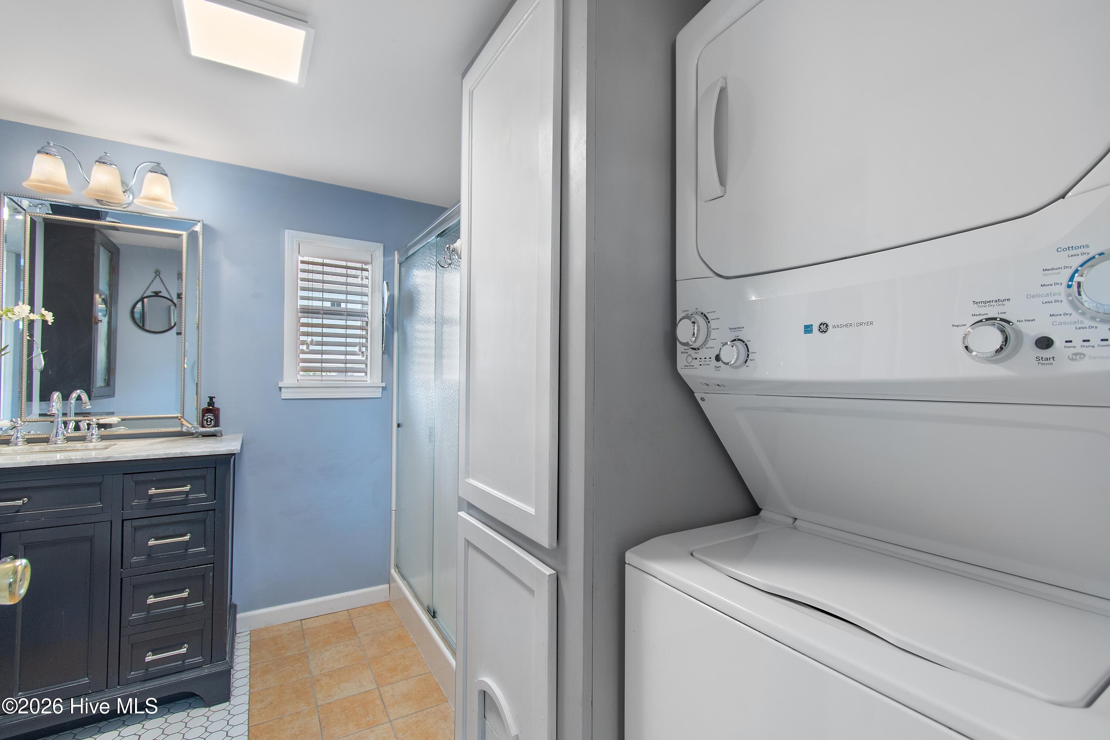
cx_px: 555
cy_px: 370
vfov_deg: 77.3
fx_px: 462
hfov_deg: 100.4
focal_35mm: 15
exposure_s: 1/15
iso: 100
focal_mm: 10
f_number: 4.5
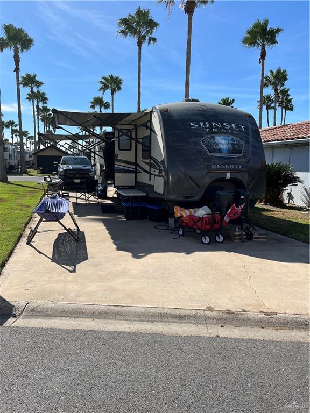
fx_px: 310
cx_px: 155
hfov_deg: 53.1
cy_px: 206
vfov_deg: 67.3
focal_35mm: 26
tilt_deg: -9.3
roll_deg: +0.1
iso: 50
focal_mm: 5.1
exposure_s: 1/3745
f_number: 1.6
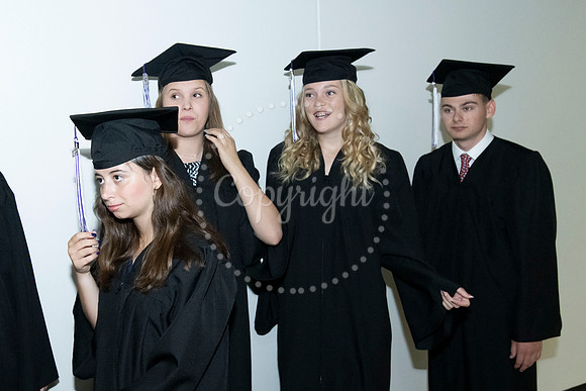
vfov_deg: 35.4
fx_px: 612
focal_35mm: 38
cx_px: 185
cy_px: 216
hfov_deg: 50.1
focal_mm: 26
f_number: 7.1
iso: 6400
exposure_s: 1/200
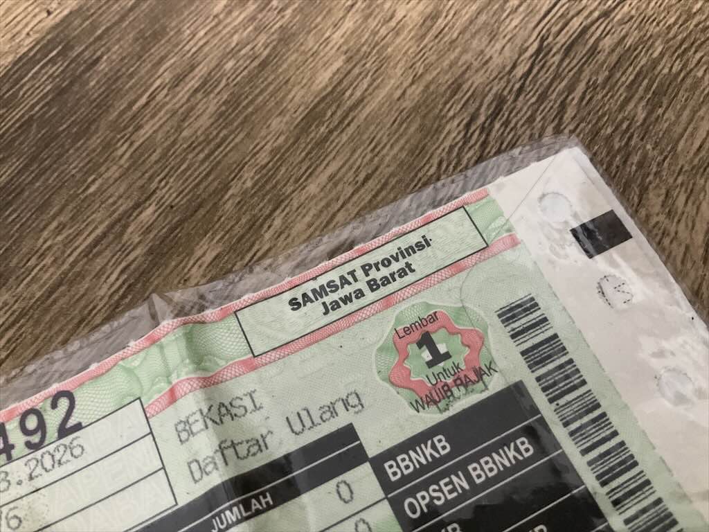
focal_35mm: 29
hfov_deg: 61.7
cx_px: 354
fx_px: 594
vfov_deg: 48.2
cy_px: 266
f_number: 1.8
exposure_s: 1/25
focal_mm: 3
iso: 320
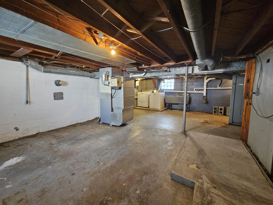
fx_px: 103
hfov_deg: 106.2
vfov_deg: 89.9
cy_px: 102
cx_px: 136
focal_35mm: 13
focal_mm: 2.2
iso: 640
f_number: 2.2
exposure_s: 1/24
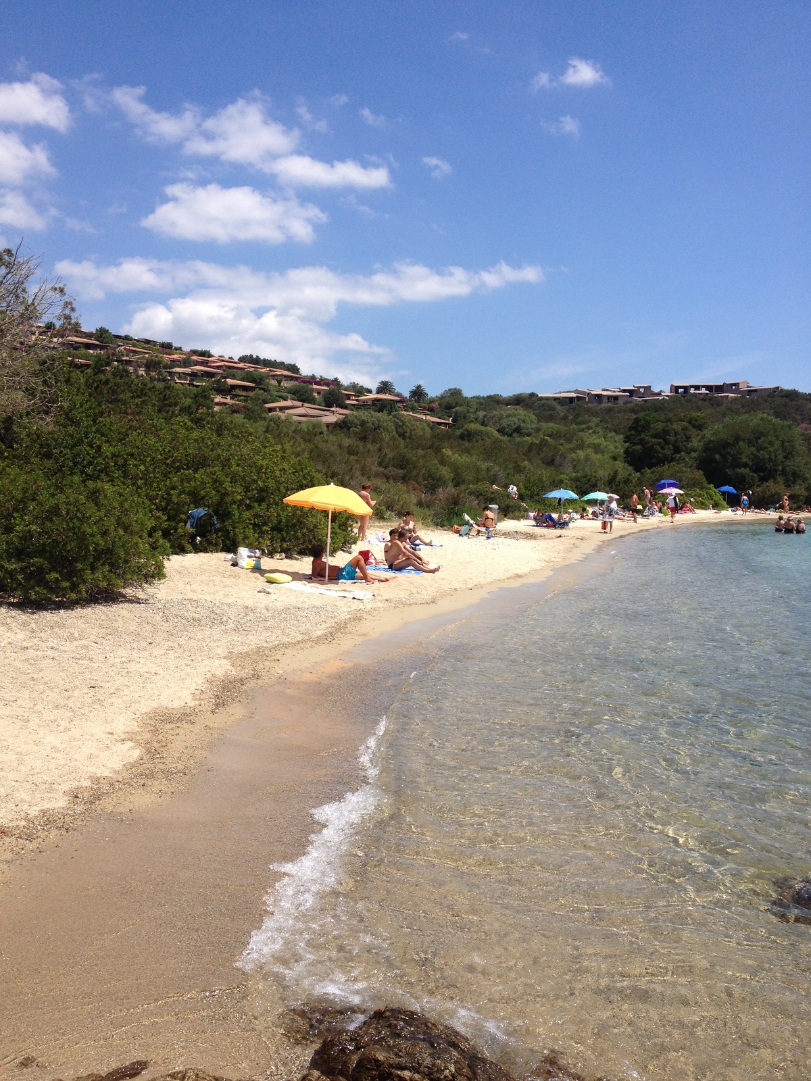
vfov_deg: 52.6
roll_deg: +0.5
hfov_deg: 40.7
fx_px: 1093
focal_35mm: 35
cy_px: 540
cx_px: 406
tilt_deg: -5.2
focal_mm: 4.28
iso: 50
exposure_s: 1/2304
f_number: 2.4
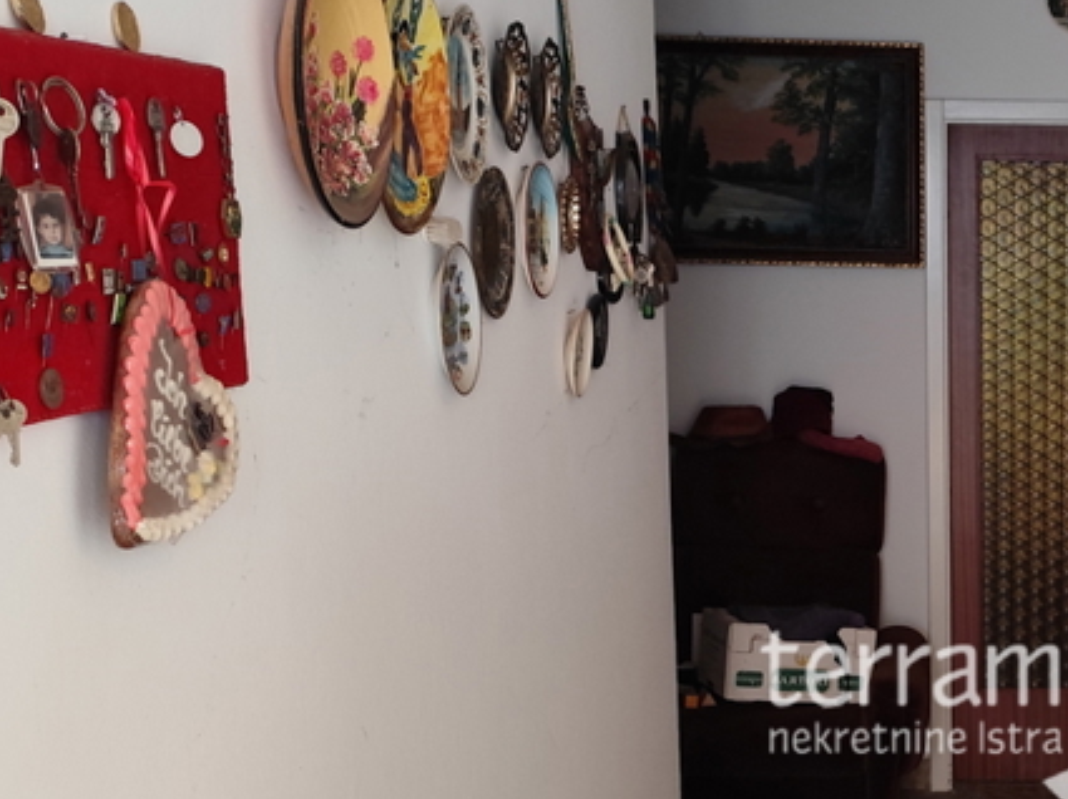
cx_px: 1086
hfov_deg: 27.9
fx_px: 2004
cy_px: 714
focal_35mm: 65
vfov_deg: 22.0
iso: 640
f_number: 1.65
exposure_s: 1/100
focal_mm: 6.14
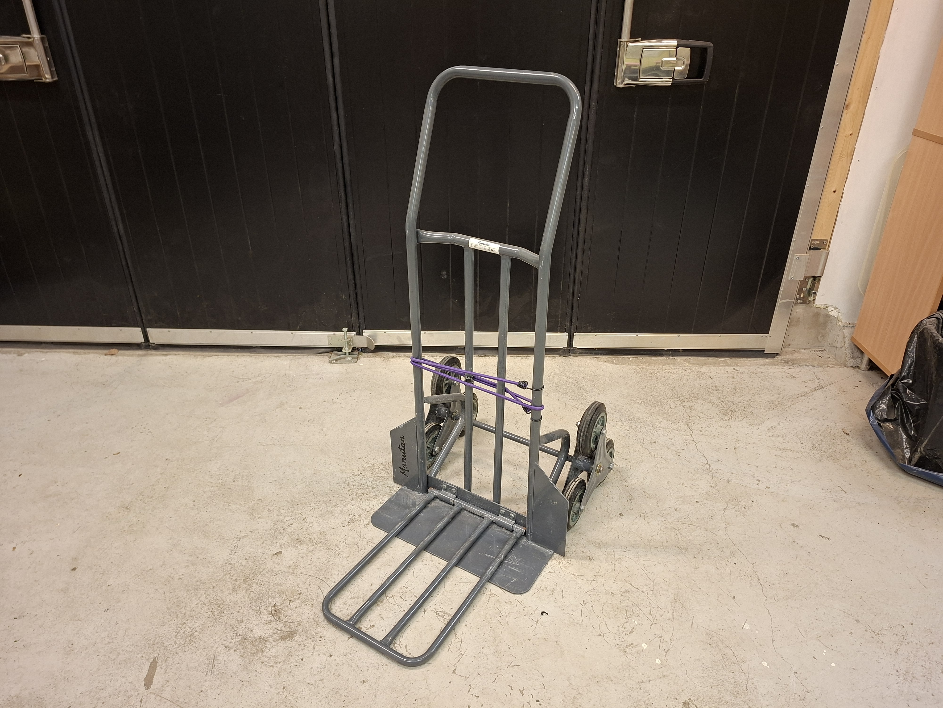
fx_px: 627
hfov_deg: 73.9
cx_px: 472
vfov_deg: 58.9
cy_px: 354
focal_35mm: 23
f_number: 1.8
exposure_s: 1/50
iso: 200
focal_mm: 5.54
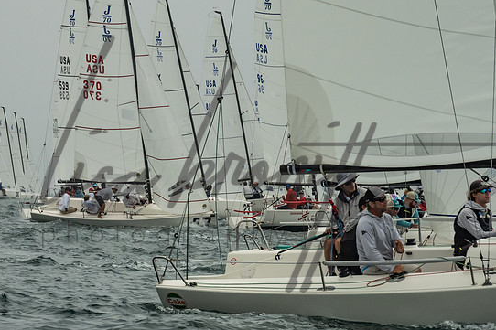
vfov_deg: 6.0
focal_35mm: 227
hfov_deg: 9.1
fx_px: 3126
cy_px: 79
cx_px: 110
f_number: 9
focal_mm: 140
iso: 800
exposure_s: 1/3200
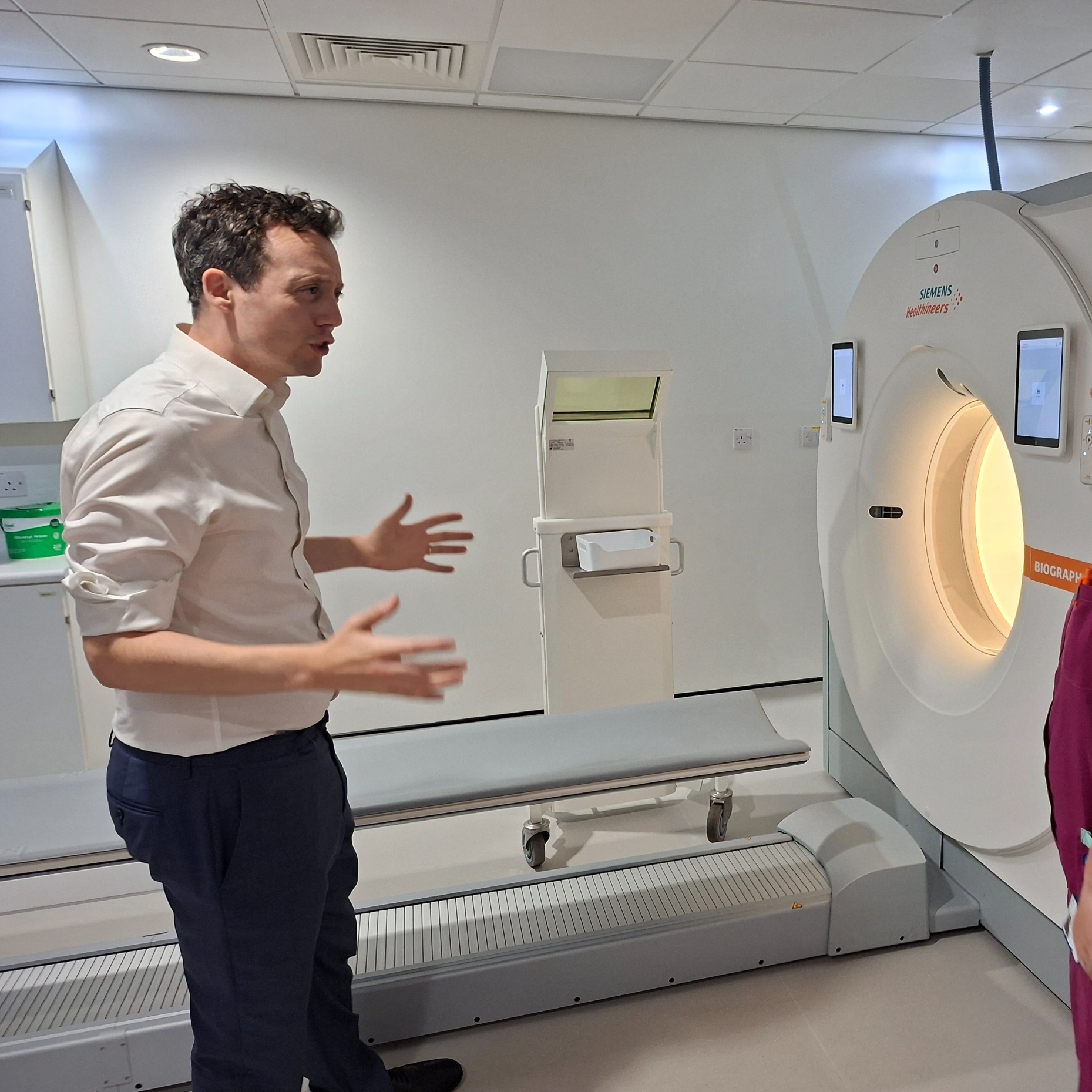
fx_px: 999
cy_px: 547
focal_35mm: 28
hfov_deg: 56.0
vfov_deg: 57.3
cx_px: 734
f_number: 1.8
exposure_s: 1/33
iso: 400
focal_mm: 5.54
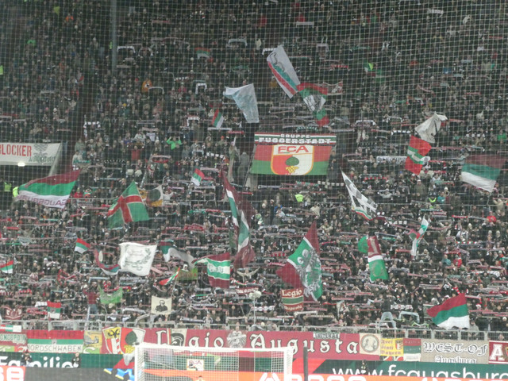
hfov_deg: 9.9
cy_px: 190
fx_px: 2935
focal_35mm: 200
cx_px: 254
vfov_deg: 7.4
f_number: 5.6
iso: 1600
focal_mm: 35.8
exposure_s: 1/50
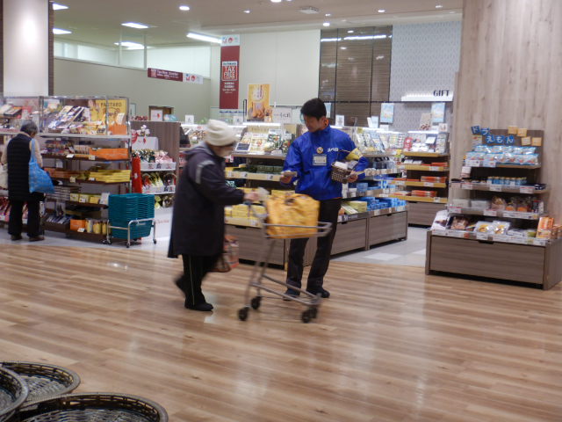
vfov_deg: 32.9
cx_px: 281
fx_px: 714
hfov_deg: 42.9
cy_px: 211
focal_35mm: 44
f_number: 4.3
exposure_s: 1/30
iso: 220
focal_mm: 7.8
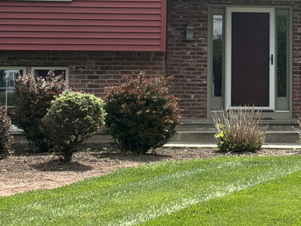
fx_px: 878
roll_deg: +0.6
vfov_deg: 14.5
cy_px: 39
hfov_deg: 19.0
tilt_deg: +3.6
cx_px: 291
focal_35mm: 101
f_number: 1.8
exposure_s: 1/1451
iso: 25
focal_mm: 3
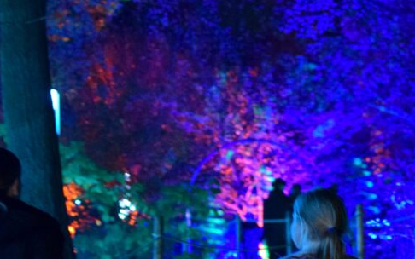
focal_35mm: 159
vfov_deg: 8.2
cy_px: 273
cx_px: 291
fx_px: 1793
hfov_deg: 13.2
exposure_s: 1/80
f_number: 2
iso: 3200
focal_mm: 35
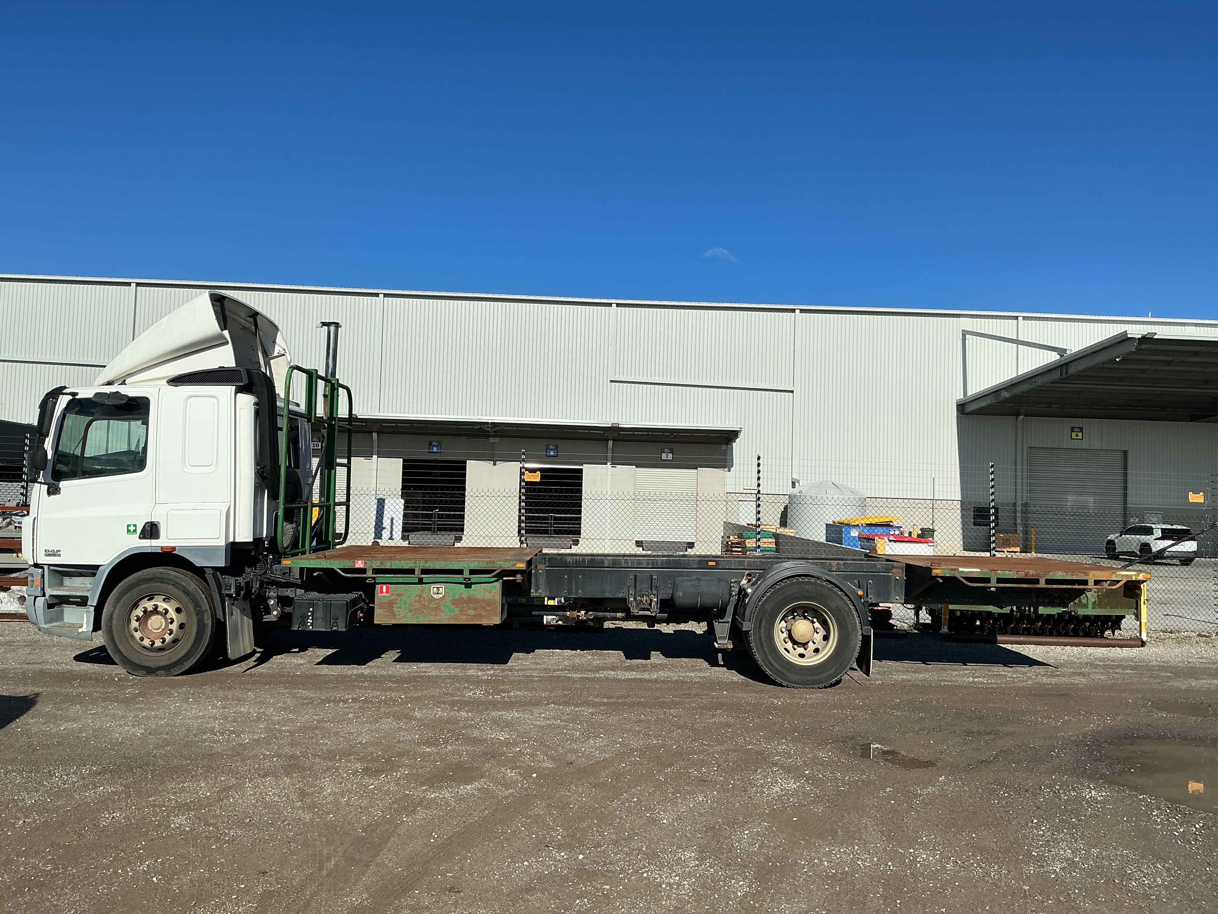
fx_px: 1020
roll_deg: -1.7
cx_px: 609
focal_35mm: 29
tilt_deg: +2.9
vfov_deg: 48.2
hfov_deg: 61.7
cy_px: 457
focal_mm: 3
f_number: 1.8
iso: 25
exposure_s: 1/3788
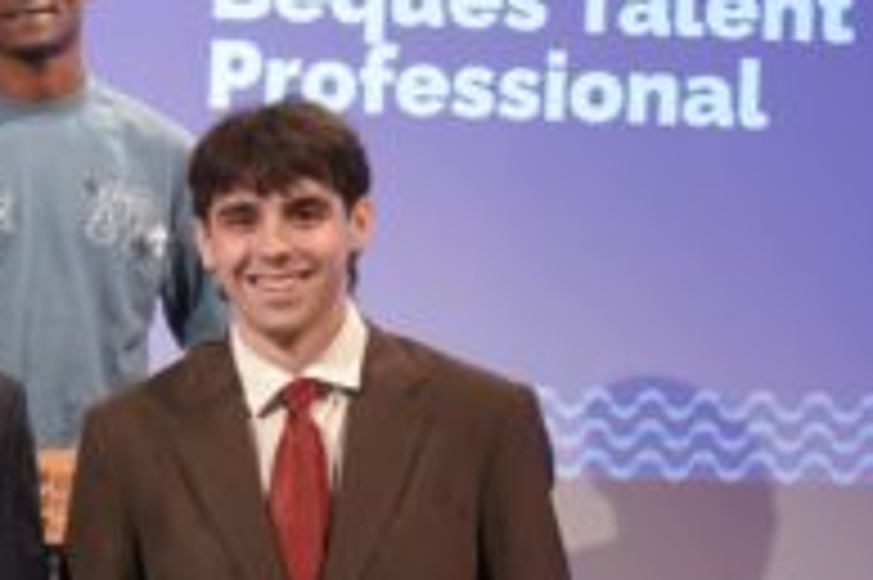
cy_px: 456
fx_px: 2786
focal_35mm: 115
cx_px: -554
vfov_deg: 11.9
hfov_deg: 15.9
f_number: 2.8
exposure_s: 1/320
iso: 2000
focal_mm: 32
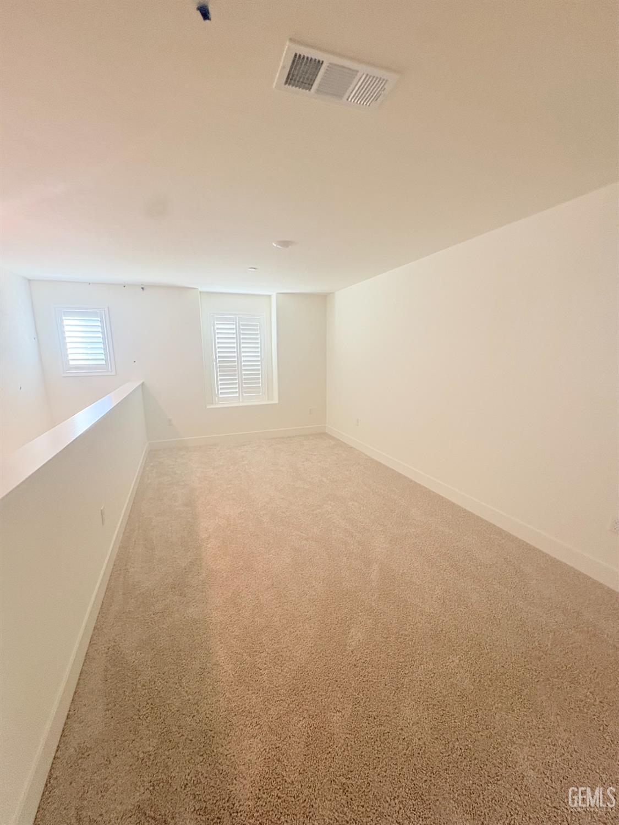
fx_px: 334
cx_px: 310
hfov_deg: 85.7
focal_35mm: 14
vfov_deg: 102.1
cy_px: 412
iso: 200
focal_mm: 2.22
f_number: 2.2
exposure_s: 1/60
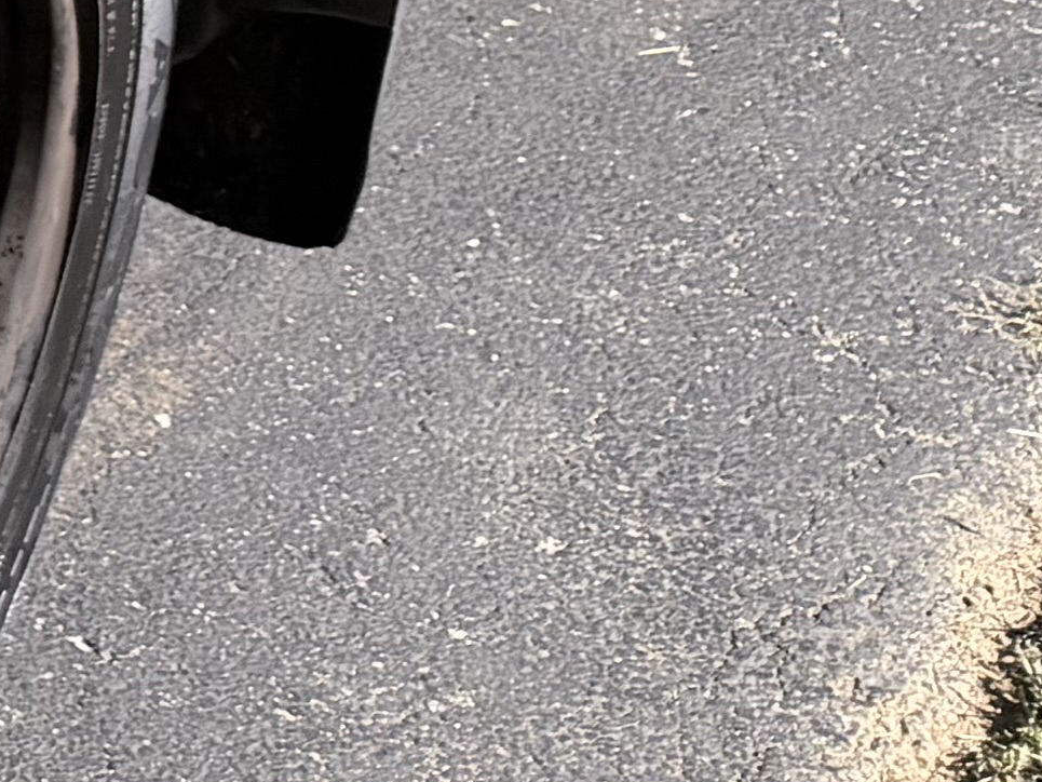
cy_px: -777
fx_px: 4275
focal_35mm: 142
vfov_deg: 9.7
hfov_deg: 11.8
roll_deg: +3.3
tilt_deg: -25.0
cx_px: -1312
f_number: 1.78
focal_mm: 6.76
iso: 100
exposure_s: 1/3279
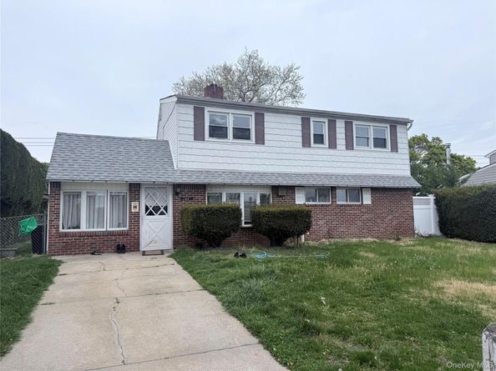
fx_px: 344
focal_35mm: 24
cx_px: 248
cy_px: 186
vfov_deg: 56.8
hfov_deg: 71.6
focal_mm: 6.76
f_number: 1.78
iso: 80
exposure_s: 1/3584
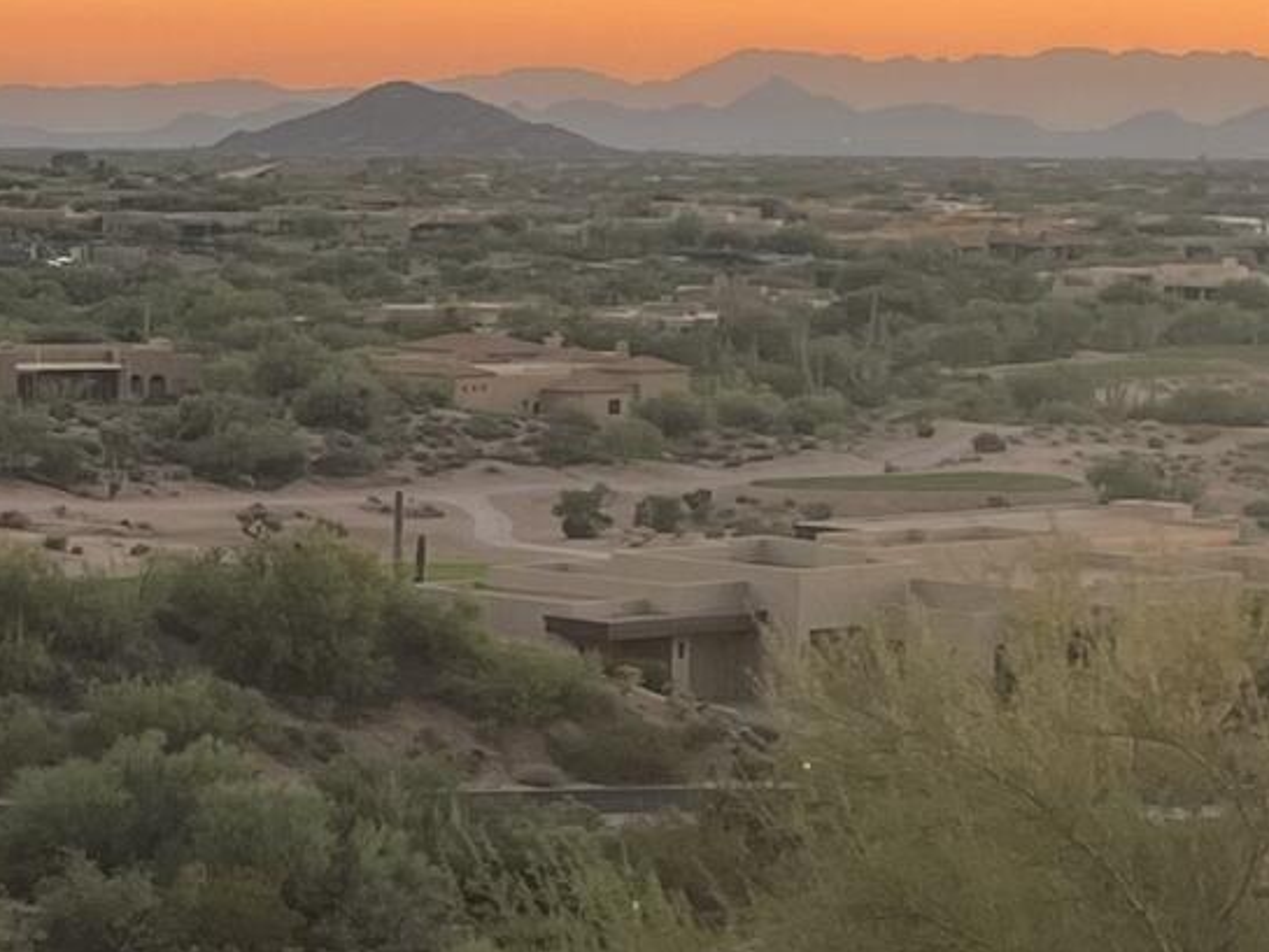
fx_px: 5243
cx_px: -1099
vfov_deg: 10.4
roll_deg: +0.5
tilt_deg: -4.8
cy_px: 484
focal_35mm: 143
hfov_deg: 12.5
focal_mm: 5.1
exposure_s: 1/209
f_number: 1.6
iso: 40
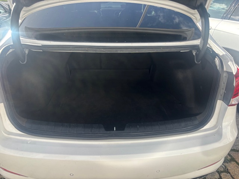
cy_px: 90
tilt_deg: -28.8
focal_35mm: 26
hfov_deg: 67.3
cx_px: 120
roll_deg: -1.1
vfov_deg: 53.1
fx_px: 180
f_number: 1.6
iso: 50
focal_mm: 5.96
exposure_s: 1/927
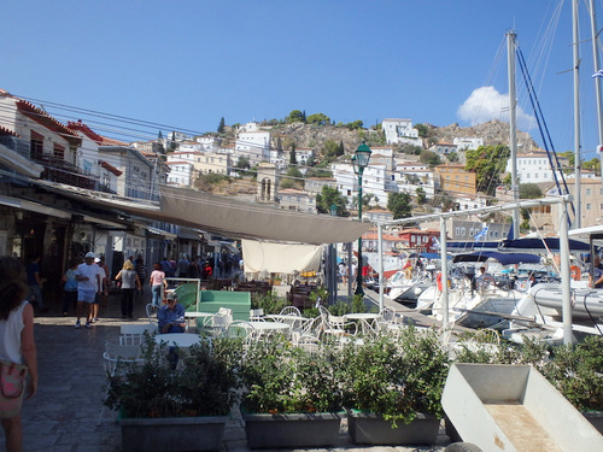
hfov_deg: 63.4
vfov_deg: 49.7
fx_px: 488
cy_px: 226
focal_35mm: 28
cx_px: 302
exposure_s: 1/160
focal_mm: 5
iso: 125
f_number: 11
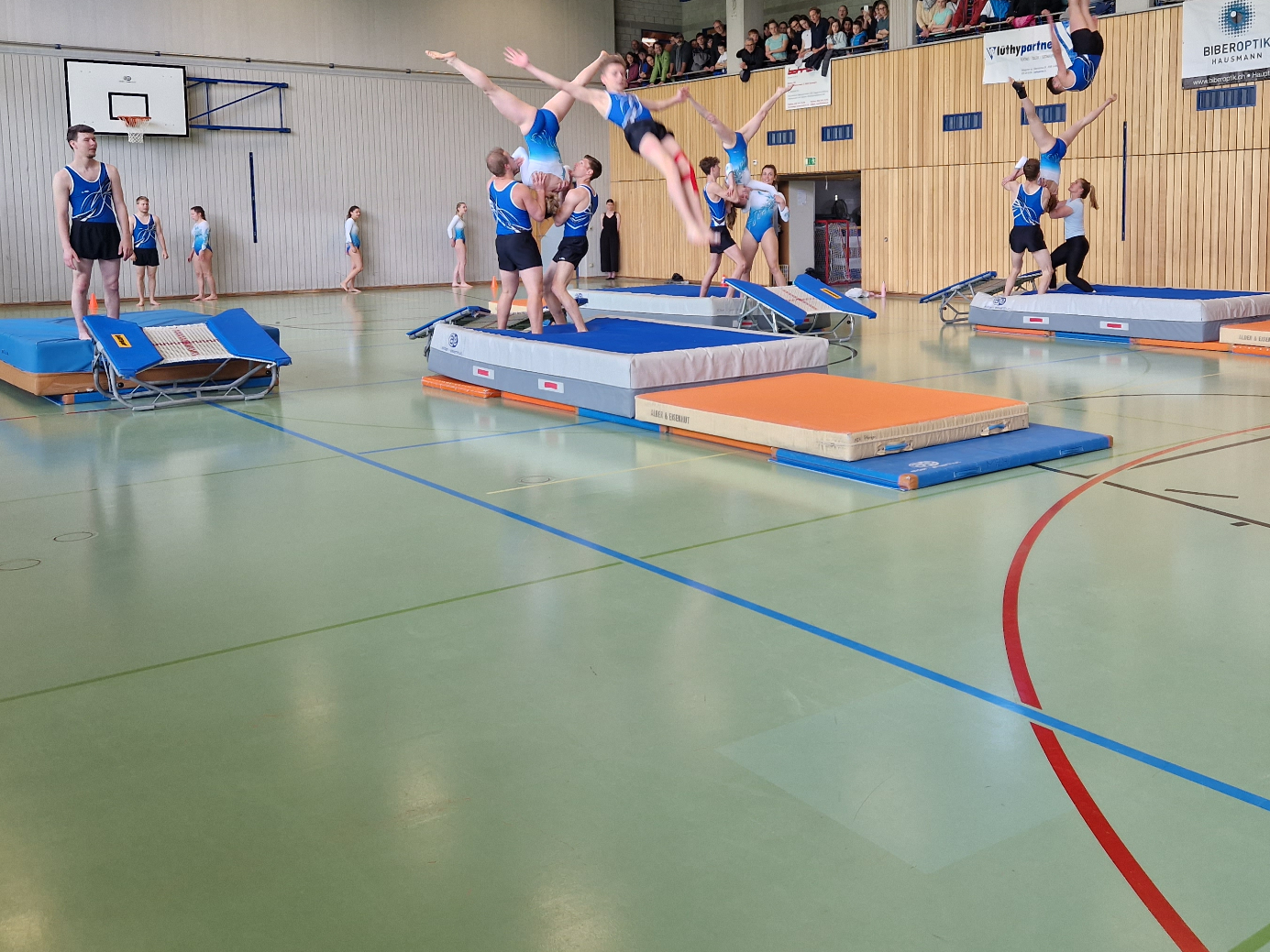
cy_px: 323
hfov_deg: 53.7
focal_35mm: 34
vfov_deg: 41.3
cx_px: 744
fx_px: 1248
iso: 100
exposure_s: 1/100
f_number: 1.8
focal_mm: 5.4
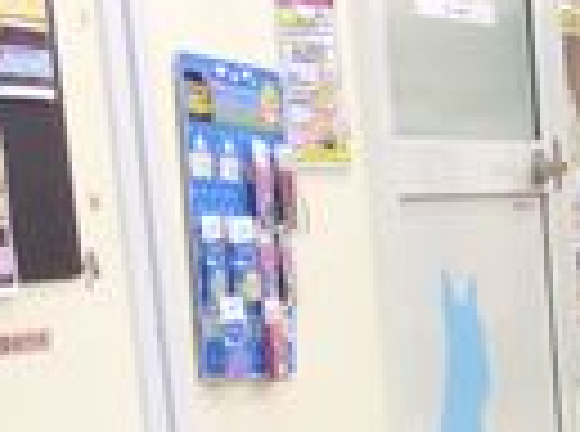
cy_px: 882
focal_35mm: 149
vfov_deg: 9.3
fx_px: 2490
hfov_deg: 12.2
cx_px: 1034
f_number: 2.4
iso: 40
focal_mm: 3.3
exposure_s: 1/24
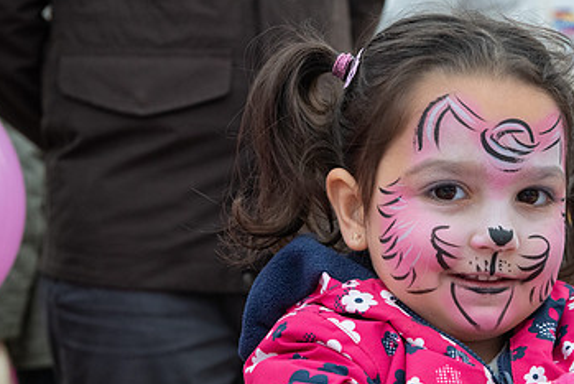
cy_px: 288
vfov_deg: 13.3
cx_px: 454
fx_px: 1643
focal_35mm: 103
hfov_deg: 19.6
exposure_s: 1/160
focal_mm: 62
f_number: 6.3
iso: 1250
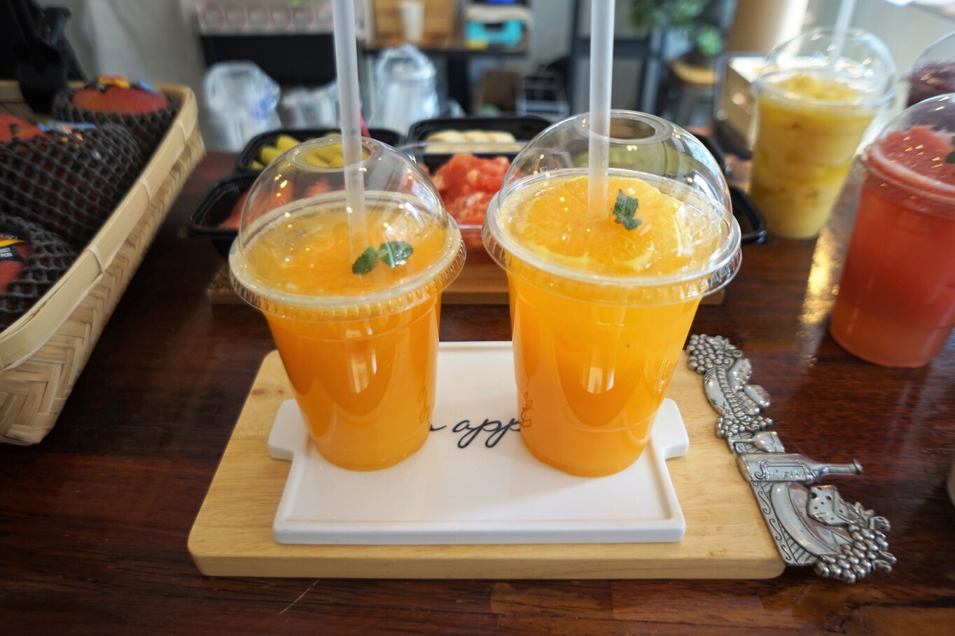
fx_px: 636
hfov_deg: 73.8
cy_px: 318
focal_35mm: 24
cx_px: 478
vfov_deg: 53.1
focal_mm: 16
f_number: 2.8
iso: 125
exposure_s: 1/100
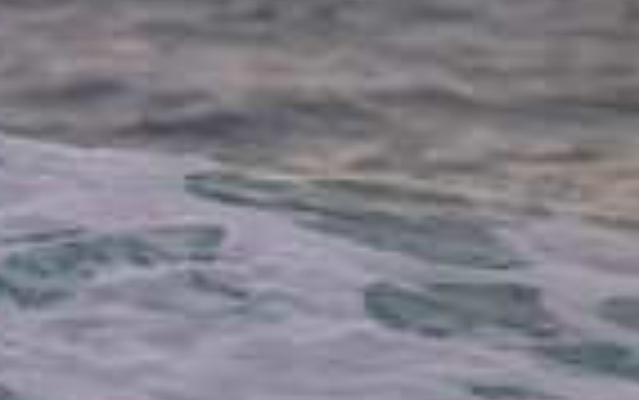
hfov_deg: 0.6
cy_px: 402
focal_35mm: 3334
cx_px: -634
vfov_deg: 0.4
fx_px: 58107
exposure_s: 1/2000
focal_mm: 800
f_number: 11
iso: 4500
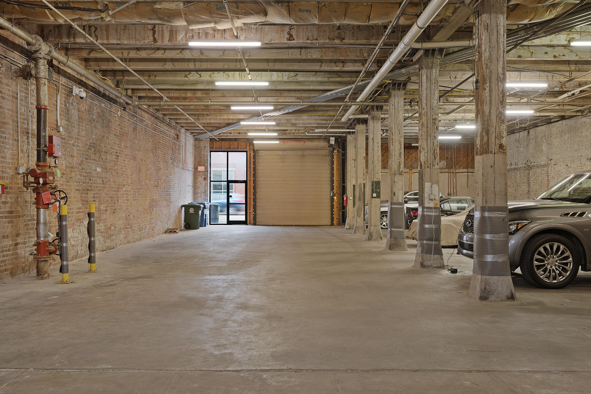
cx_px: 296
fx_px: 525
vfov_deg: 41.1
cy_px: 197
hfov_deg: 58.7
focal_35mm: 32
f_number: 7.1
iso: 320
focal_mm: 32
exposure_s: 1/3
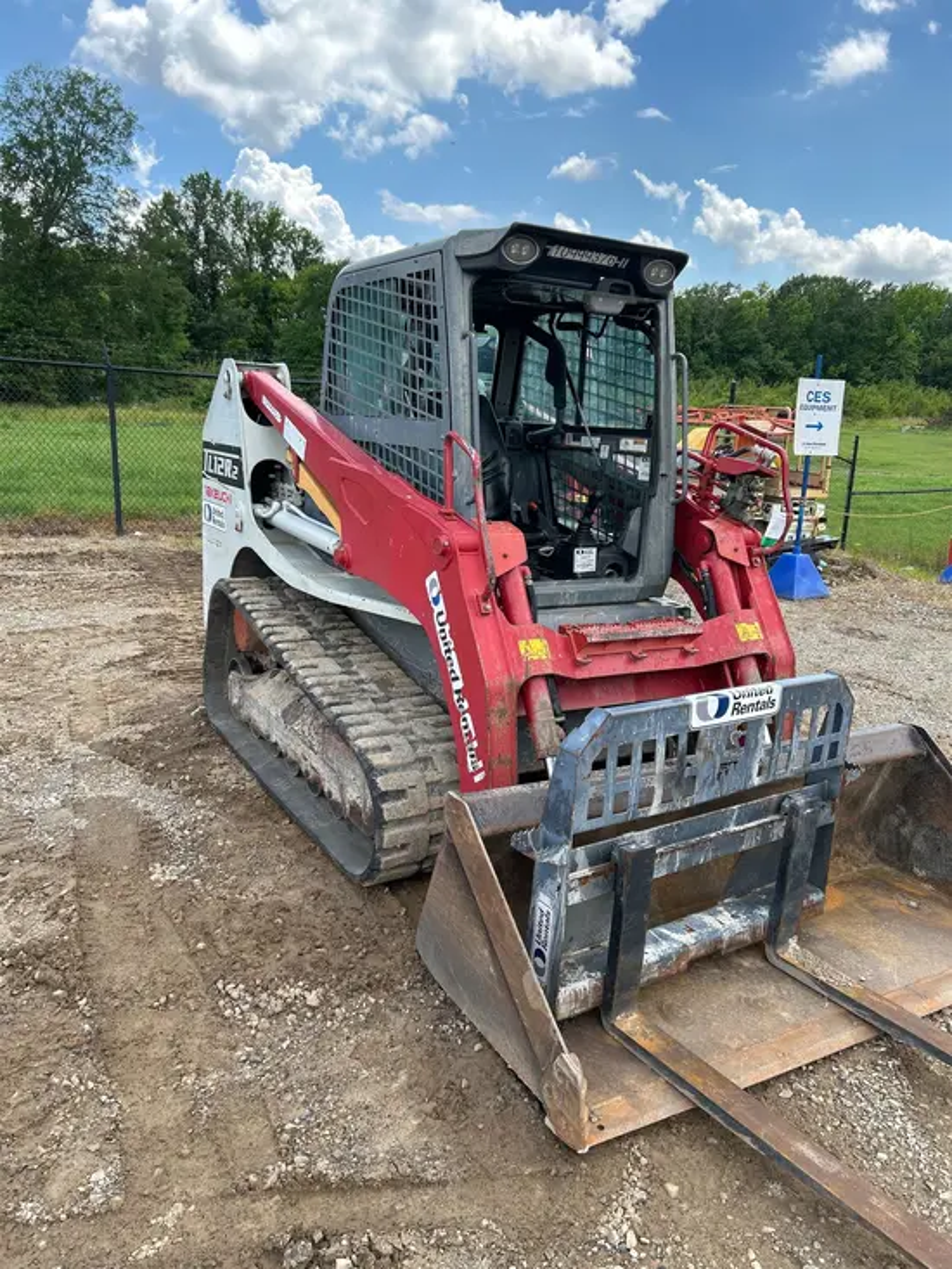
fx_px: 953
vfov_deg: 67.3
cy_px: 634
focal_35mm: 26
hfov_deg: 53.1
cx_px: 476
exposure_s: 1/1395
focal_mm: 5.7
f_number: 1.5
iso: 50
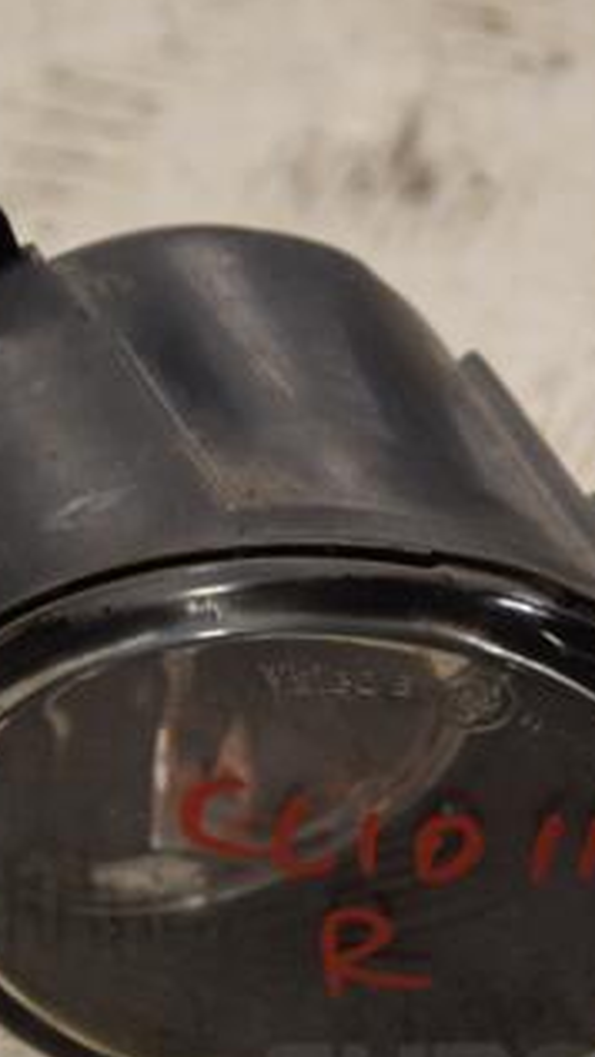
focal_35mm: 313
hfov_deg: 3.9
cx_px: 204
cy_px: 649
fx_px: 8769
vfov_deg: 6.9
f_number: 5.6
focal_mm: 105
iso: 400
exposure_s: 1/100
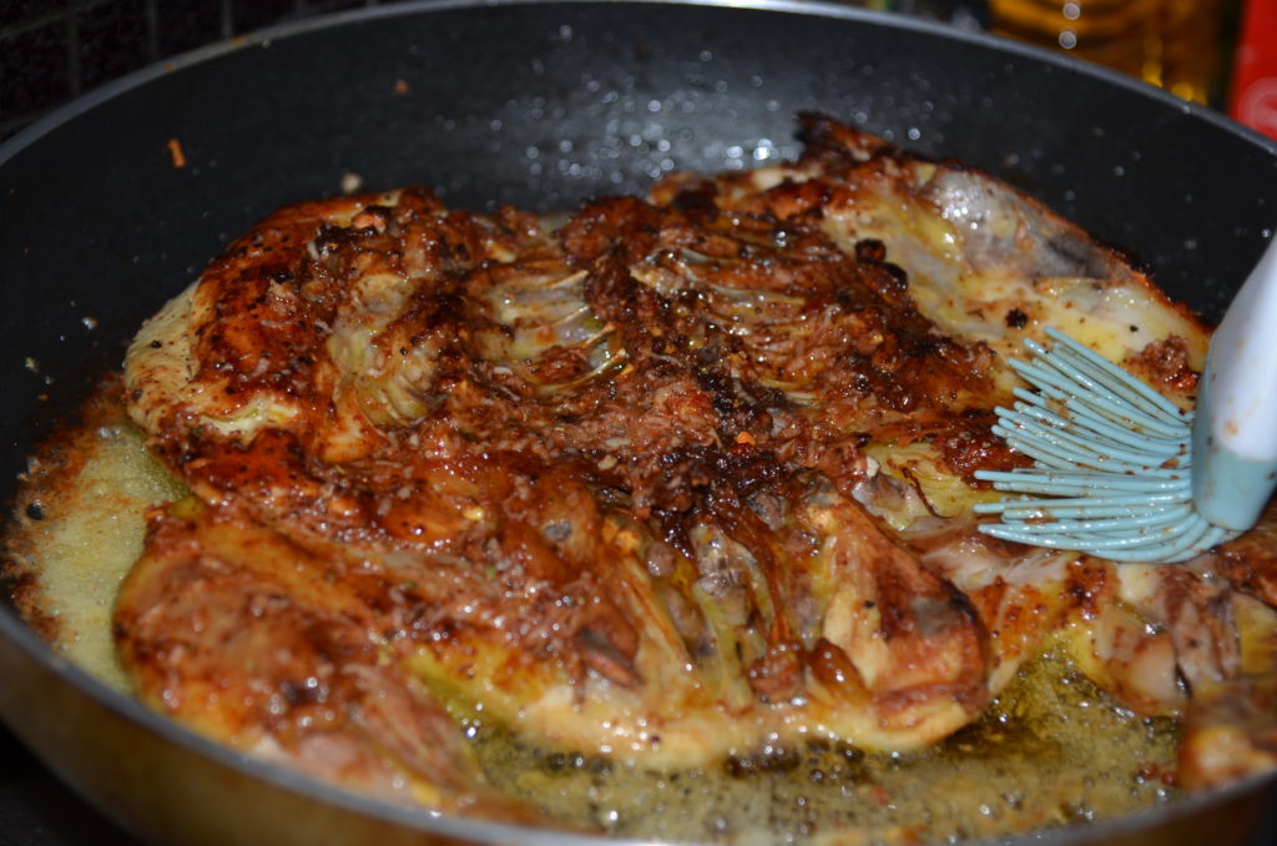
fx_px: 3982
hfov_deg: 18.2
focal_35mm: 112
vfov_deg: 12.1
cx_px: 638
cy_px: 423
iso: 160
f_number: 4
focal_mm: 75
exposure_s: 1/60
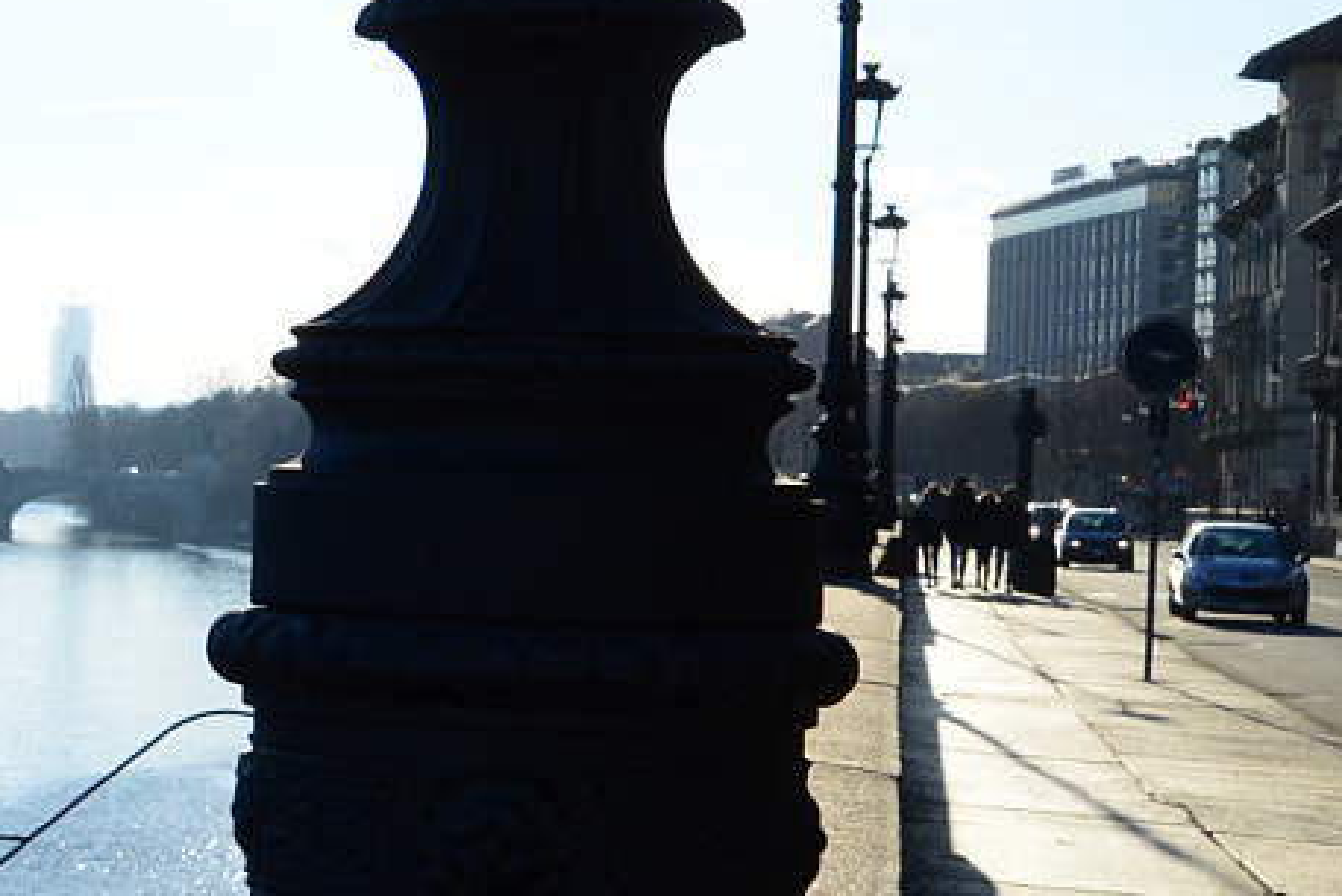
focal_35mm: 105
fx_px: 3915
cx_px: -570
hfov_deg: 17.7
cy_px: 397
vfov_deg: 13.0
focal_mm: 30
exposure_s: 1/800
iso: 800
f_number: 14
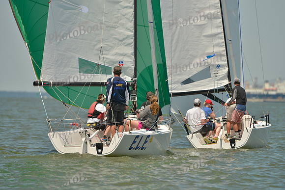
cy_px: 95
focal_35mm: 400
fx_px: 3167
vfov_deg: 3.4
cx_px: 142
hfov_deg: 5.2
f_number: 6.3
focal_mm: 400
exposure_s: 1/1250
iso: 200
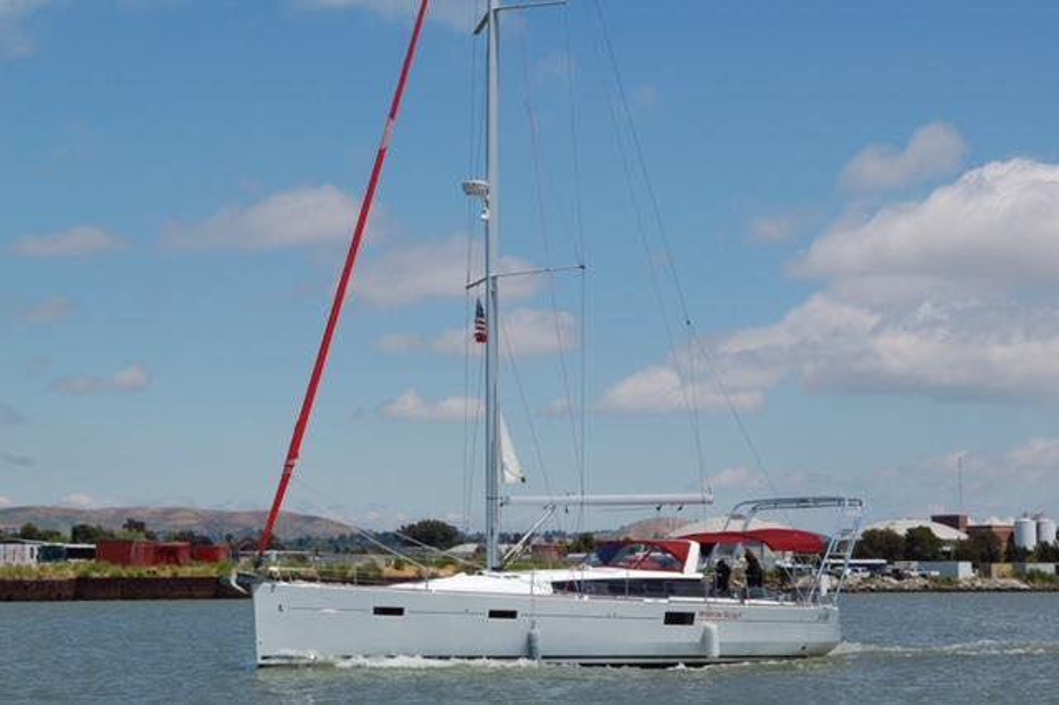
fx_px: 2426
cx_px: 530
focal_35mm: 82
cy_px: 352
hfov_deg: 24.6
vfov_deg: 16.5
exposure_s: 1/500
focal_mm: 55
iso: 200
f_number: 11
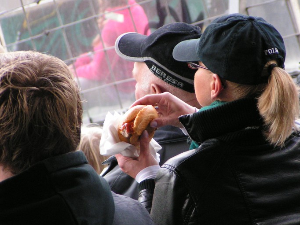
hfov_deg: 6.5
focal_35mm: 304
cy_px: 117
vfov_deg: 4.9
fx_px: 2634
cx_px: 176
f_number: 3.5
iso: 200
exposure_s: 1/160
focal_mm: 39.6
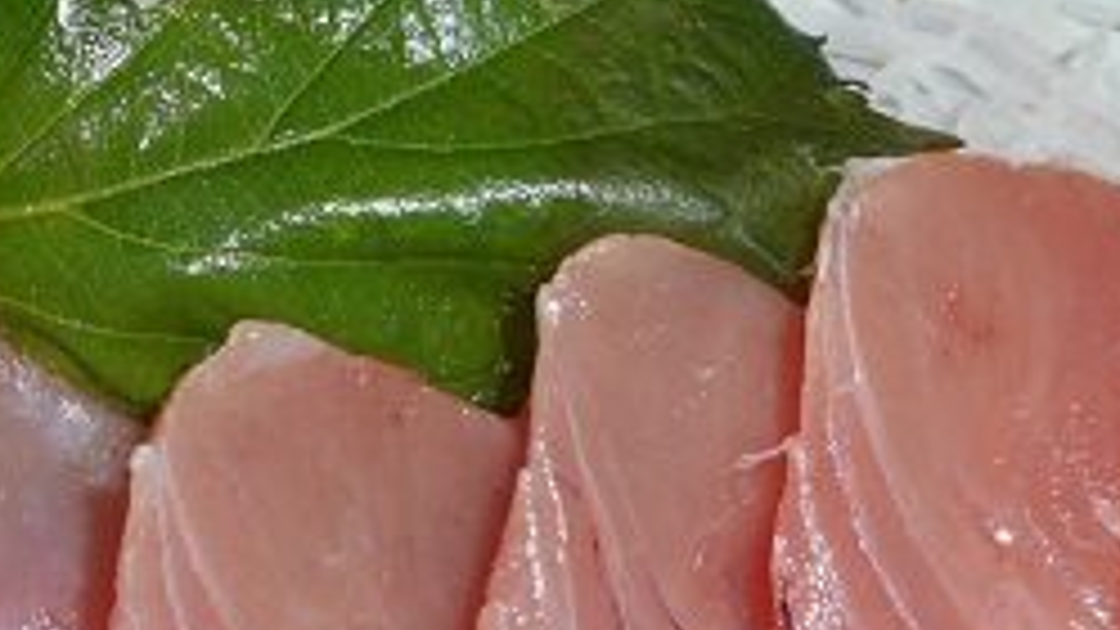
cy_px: 680
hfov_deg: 30.1
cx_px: 454
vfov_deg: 16.7
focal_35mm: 70
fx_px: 2079
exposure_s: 1/25
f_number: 10.5
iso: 80
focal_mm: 4.5
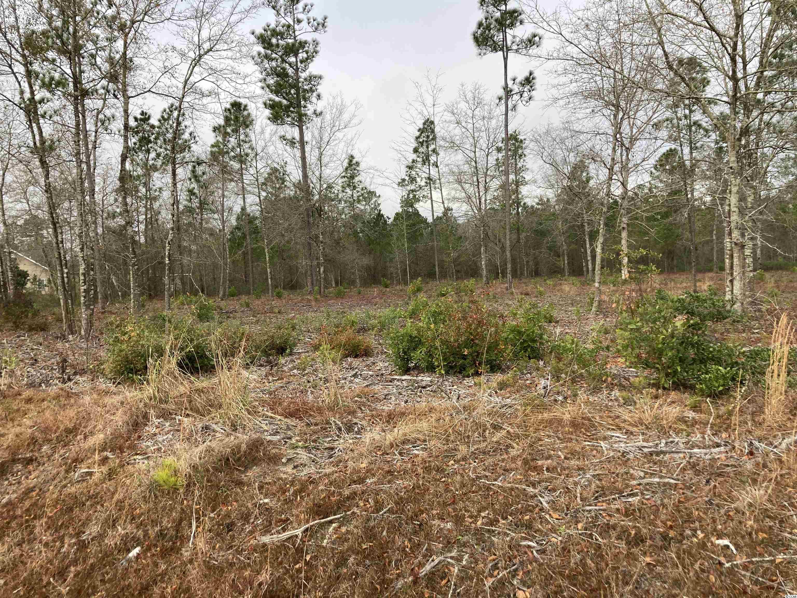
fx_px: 645
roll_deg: +1.3
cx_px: 398
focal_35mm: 28
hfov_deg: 63.4
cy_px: 299
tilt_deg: -0.7
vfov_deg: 49.7
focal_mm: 3.99
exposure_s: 1/405
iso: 20
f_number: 1.8
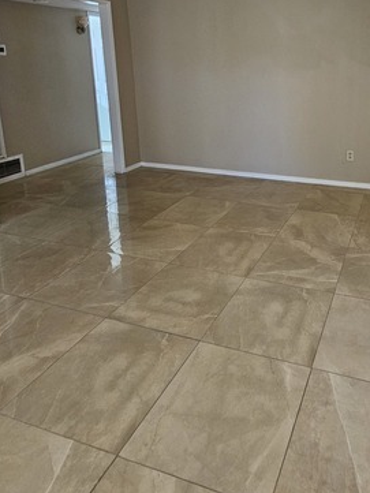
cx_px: 296
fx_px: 342
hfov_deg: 53.1
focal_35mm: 24
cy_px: 122
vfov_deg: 67.0
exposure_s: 1/40
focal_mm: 2.2
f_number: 2.2
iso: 320
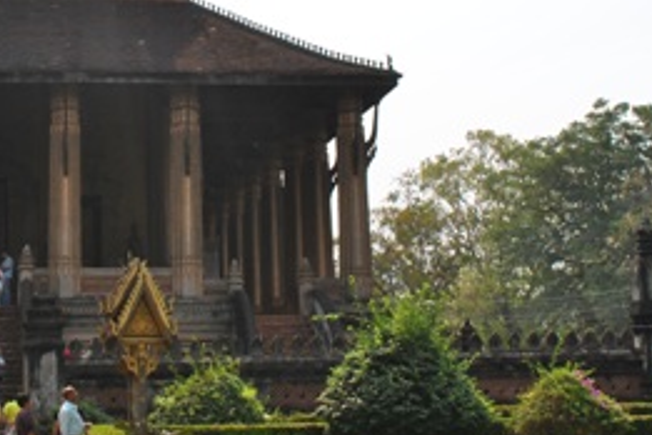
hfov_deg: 24.8
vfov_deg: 16.6
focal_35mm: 81
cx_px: 170
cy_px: 50
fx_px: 1467
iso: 100
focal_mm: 22
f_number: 10
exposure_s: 1/200
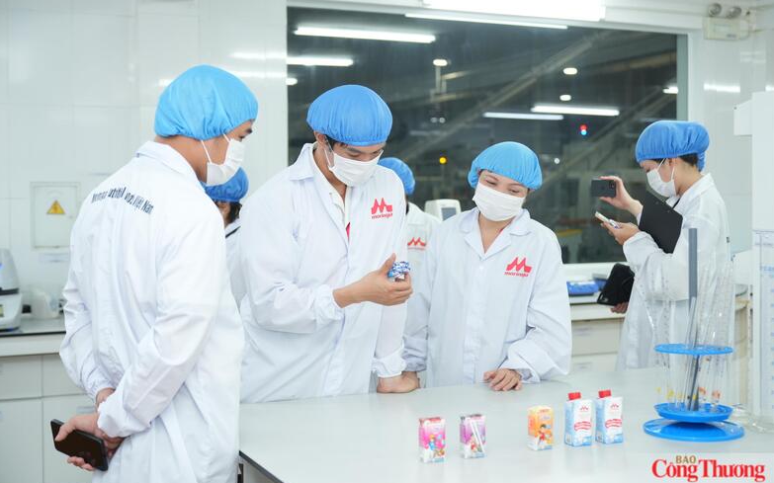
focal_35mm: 50
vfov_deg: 25.8
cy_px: 240
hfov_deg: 40.3
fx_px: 1054
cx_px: 392
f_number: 2.8
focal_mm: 48
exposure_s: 1/160
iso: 640
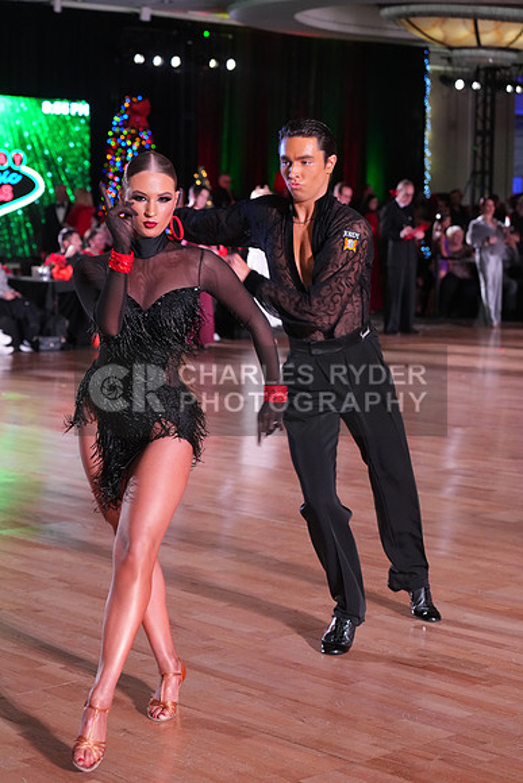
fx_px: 1655
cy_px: 392
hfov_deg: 18.0
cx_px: 262
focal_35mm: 76
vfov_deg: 26.6
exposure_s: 1/200
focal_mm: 76
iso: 4000
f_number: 5
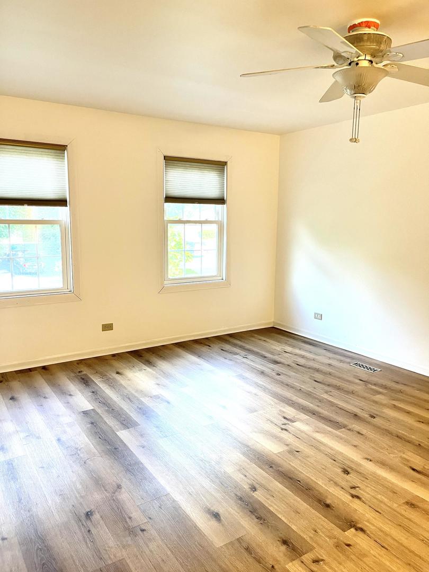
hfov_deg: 53.1
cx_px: 214
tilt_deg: -9.2
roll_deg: -0.2
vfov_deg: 67.3
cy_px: 286
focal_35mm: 26
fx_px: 430
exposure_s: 1/60
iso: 160
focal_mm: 5.1
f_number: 1.6
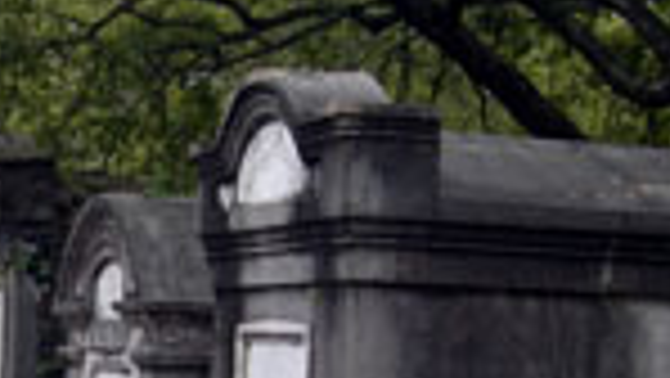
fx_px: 1973
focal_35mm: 111
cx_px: -72
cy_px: 333
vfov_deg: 10.9
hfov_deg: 18.5
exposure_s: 1/208
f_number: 2.8
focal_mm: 8
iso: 100
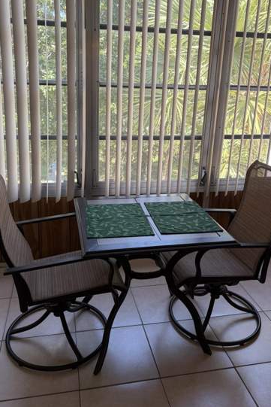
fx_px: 361
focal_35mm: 32
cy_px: 175
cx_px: 138
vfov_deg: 58.5
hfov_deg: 41.1
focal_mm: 5.96
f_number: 1.6
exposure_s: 1/122
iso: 50
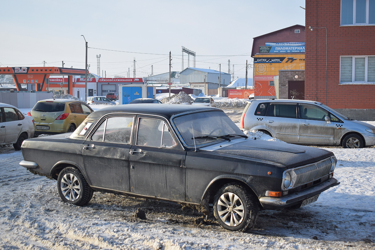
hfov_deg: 36.9
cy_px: 125
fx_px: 562
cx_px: 188
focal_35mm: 54
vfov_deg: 25.1
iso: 200
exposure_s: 1/640
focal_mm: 36
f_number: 5.6
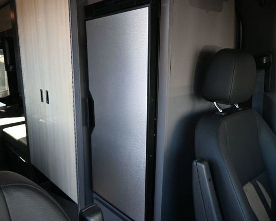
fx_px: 229
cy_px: 113
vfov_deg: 51.5
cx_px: 121
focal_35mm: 28
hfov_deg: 62.0
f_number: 3.5
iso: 800
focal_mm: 16
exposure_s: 1/125
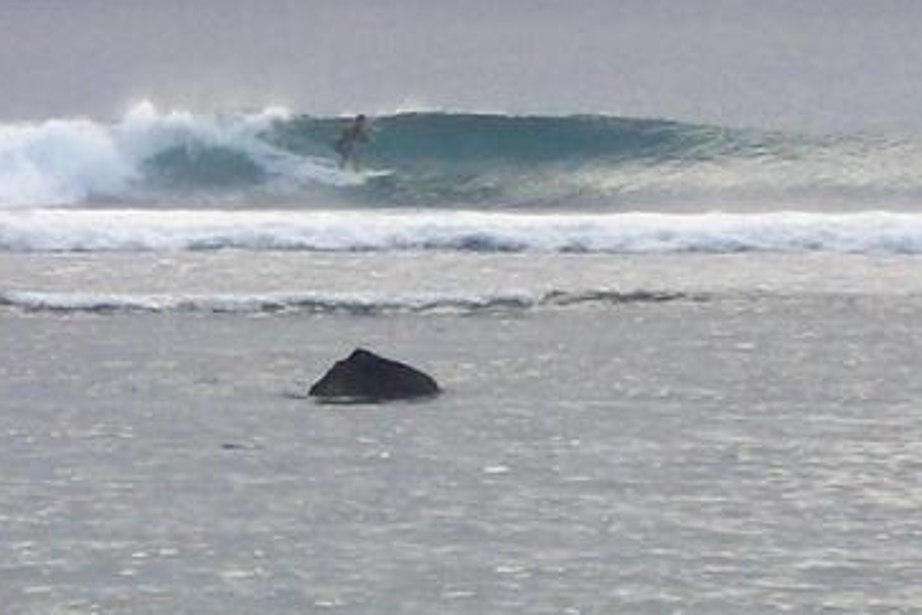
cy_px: 272
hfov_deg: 12.1
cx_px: 464
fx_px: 4354
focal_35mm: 170
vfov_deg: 8.1
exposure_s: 1/238
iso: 80
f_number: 4.8
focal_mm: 18
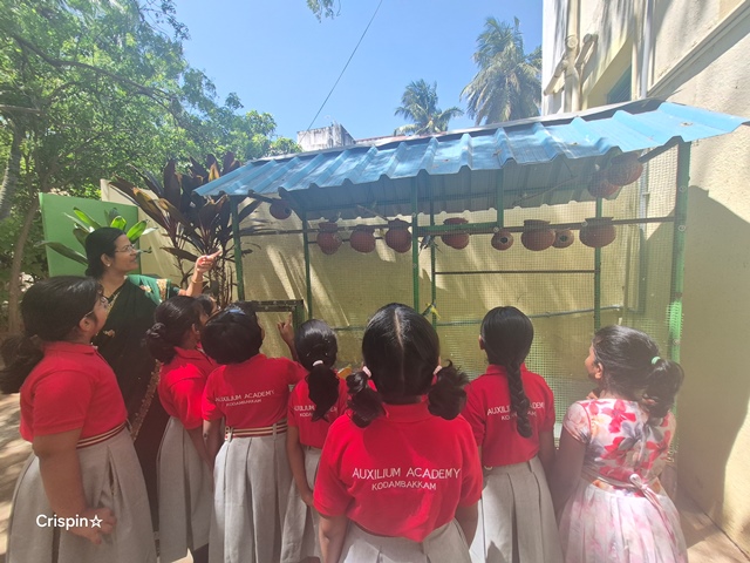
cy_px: 282
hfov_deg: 106.2
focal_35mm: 13
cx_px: 375
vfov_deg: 89.9
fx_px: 282
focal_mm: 1.74
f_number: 2.2
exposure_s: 1/372
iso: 50
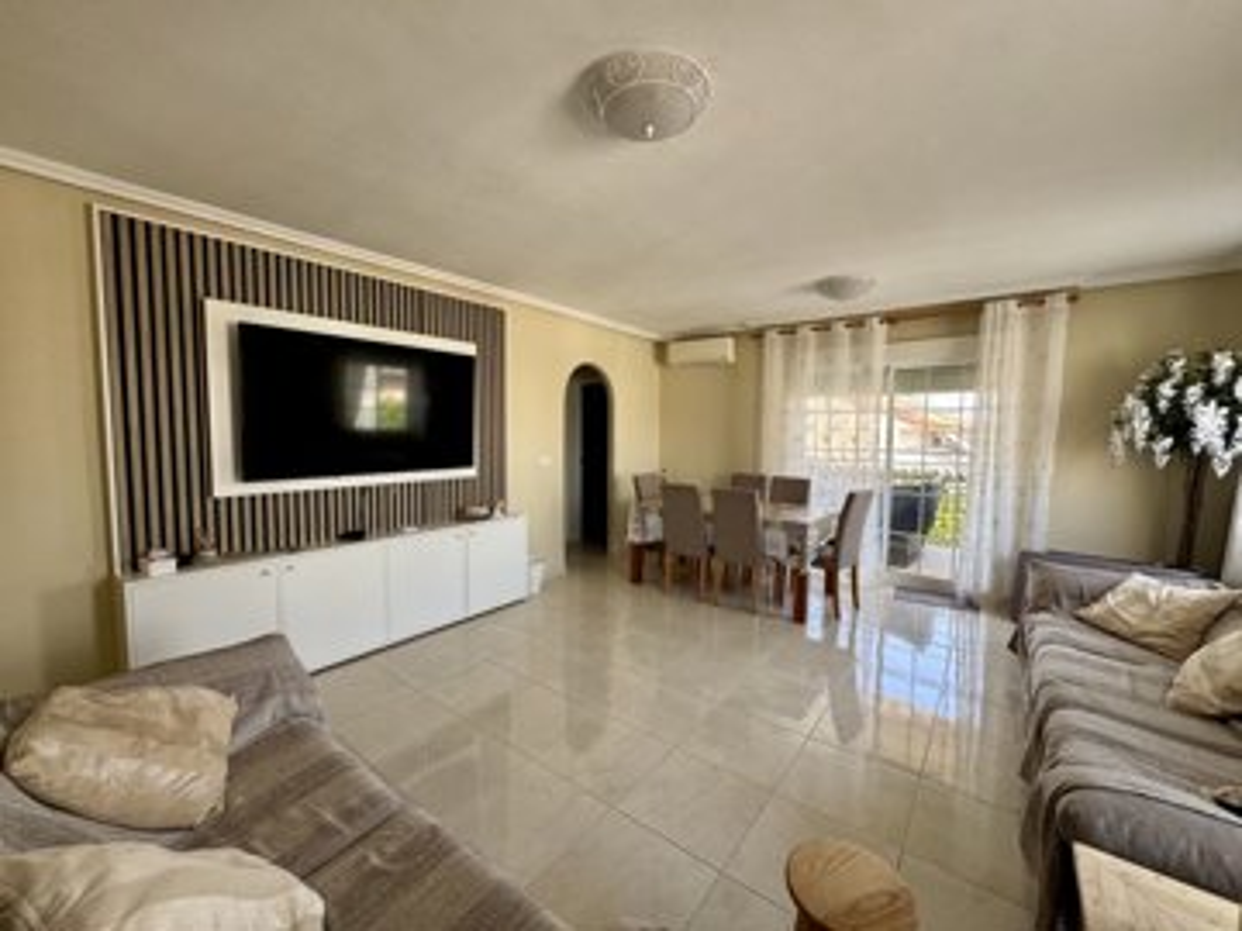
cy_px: 466
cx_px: 621
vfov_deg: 85.7
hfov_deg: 102.1
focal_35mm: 14
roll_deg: -0.4
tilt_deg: -4.2
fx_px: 502
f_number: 2.2
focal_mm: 2.22
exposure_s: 1/99
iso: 80
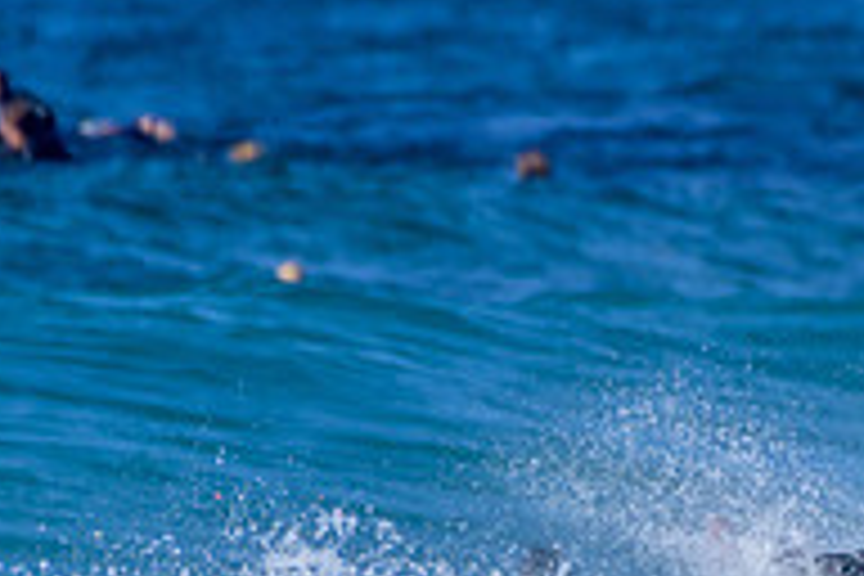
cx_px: 801
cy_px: 736
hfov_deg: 0.7
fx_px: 72474
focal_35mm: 3020
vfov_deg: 0.5
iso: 640
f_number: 11
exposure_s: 1/2000
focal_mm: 1000
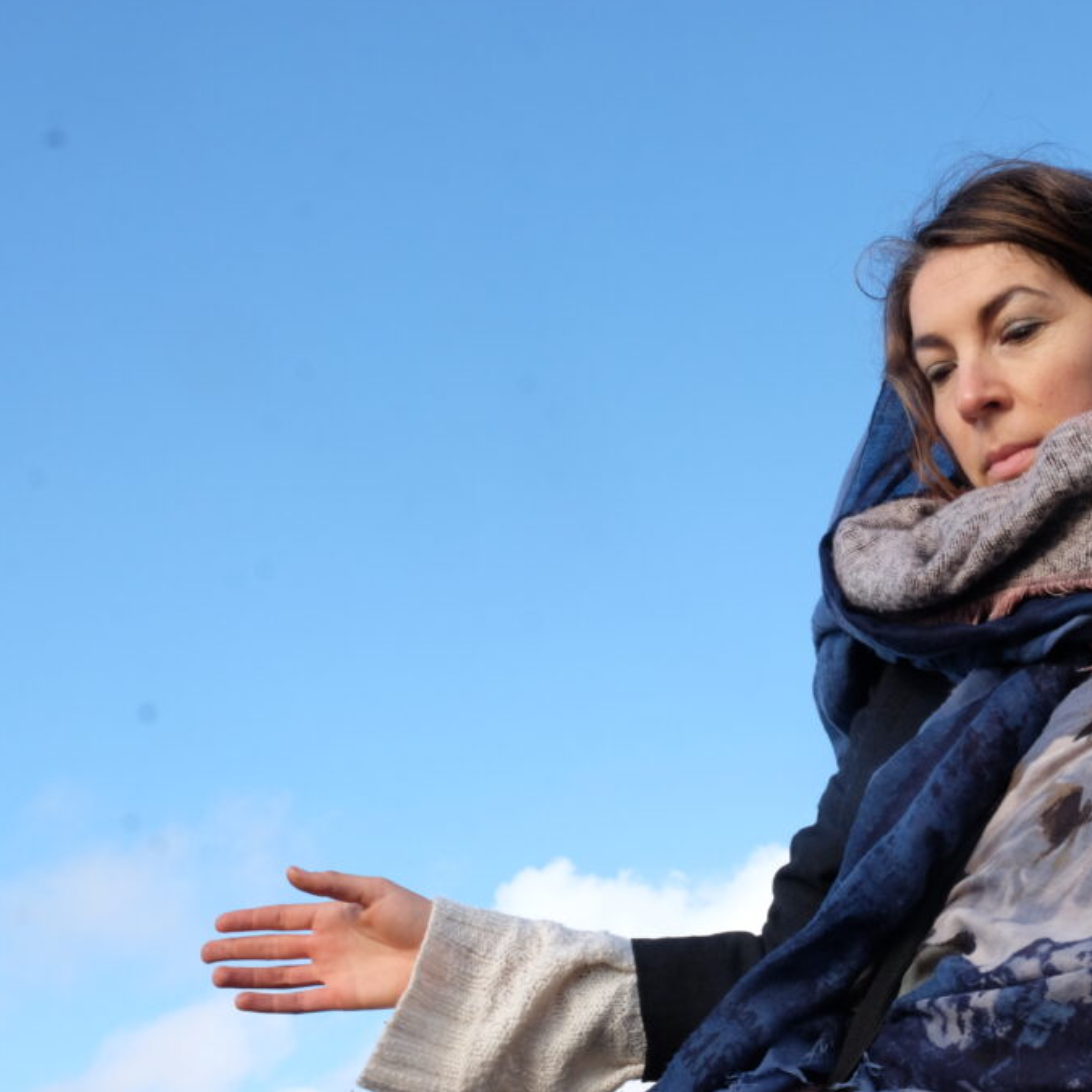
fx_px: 1749
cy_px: 546
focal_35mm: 49
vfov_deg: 34.7
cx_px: 718
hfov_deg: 34.4
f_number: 14
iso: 800
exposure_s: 1/160
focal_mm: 25.4
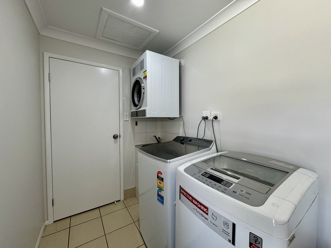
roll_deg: +0.5
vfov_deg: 85.7
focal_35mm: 14
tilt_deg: -2.0
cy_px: 124
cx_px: 166
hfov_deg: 102.1
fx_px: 134
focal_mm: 2.22
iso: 80
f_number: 2.2
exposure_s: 1/100
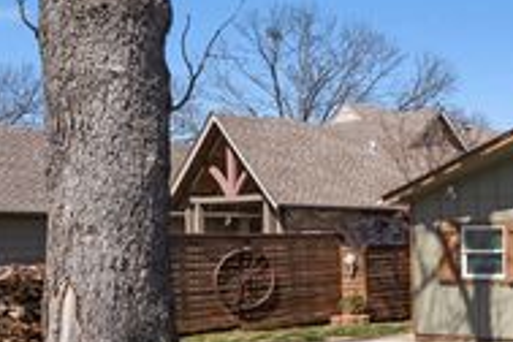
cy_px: 221
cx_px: 668
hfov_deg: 32.3
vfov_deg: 29.2
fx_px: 653
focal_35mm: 46
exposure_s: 1/1000
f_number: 8
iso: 200
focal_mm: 17.3
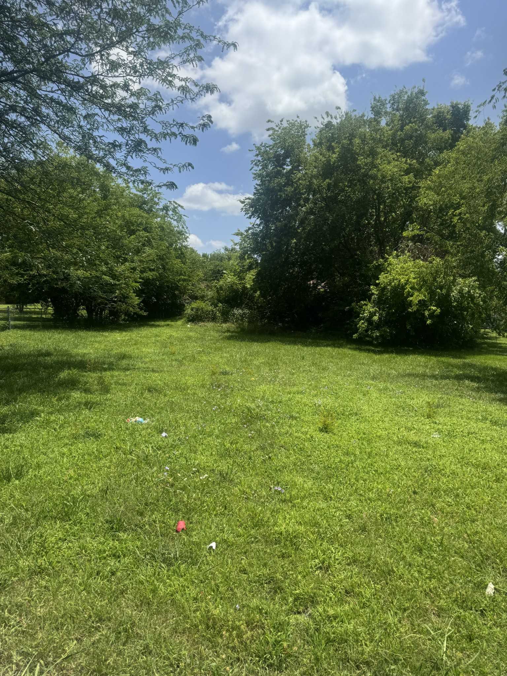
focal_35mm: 24
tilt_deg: -4.2
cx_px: 254
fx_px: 469
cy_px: 338
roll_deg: +1.1
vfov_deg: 71.6
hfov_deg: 56.8
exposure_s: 1/4049
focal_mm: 6.76
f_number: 1.78
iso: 80
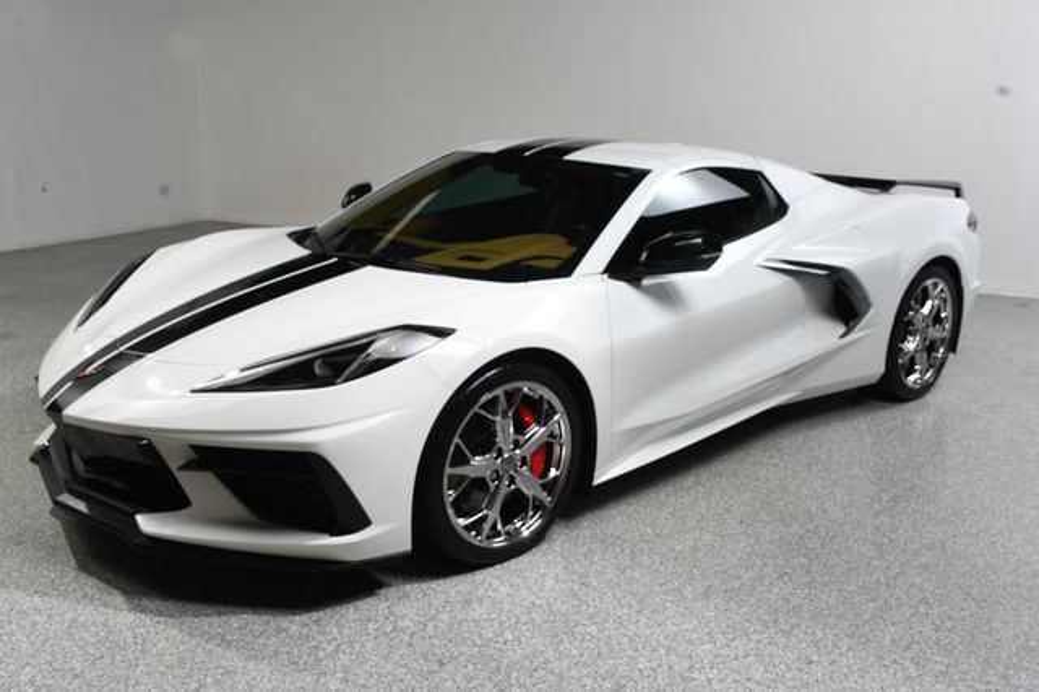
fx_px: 1038
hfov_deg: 53.2
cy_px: 346
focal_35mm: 36
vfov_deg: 36.8
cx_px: 520
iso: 100
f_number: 13
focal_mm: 24
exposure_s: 1/160
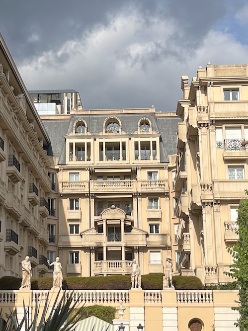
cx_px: 64
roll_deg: +1.5
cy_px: 120
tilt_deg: +13.2
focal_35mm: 75
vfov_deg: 25.9
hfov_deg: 19.5
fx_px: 717
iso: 50
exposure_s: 1/5076
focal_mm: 5.1
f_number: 1.6
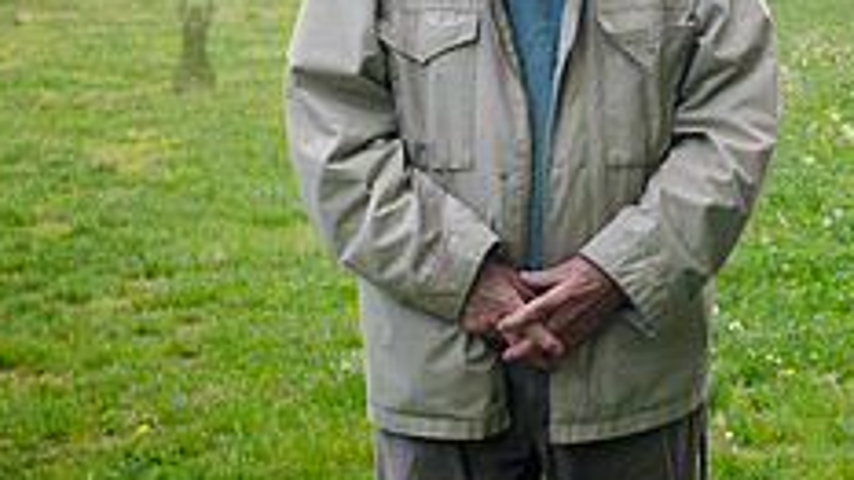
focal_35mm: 131
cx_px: 1188
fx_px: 2966
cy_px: 21
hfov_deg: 15.4
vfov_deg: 9.2
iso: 200
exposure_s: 1/500
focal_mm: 35
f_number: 5
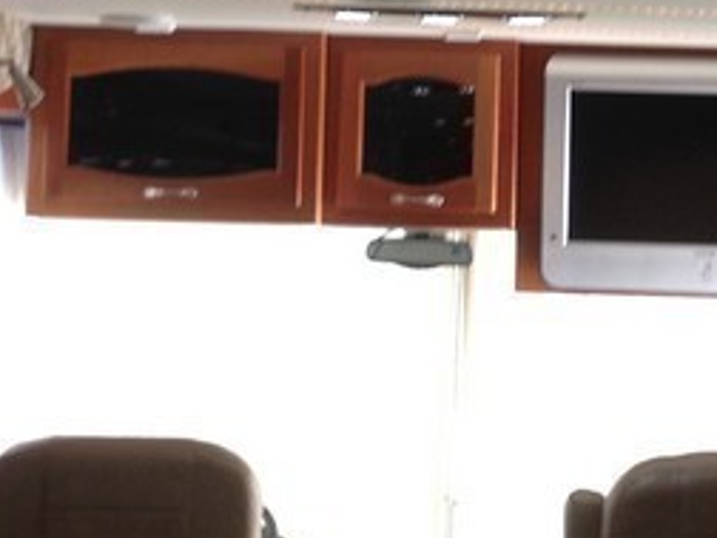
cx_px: 475
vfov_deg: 10.3
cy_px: -40
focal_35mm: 142
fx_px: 2941
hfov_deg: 13.9
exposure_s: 1/24
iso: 64
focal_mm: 4.28
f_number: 2.4
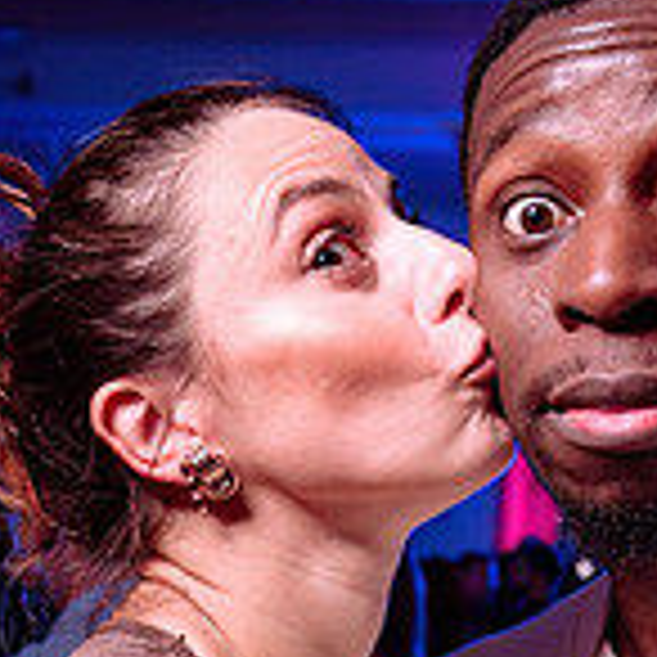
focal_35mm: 95
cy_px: 618
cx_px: 255
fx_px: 2040
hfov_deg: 18.3
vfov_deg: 17.9
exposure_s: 1/40
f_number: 3.5
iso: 800
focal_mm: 24
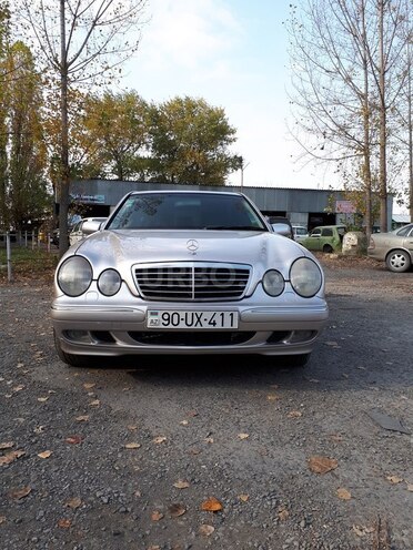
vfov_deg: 65.3
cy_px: 275
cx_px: 206
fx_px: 430
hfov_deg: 51.4
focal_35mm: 27
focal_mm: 3.6
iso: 40
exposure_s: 1/445
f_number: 1.9
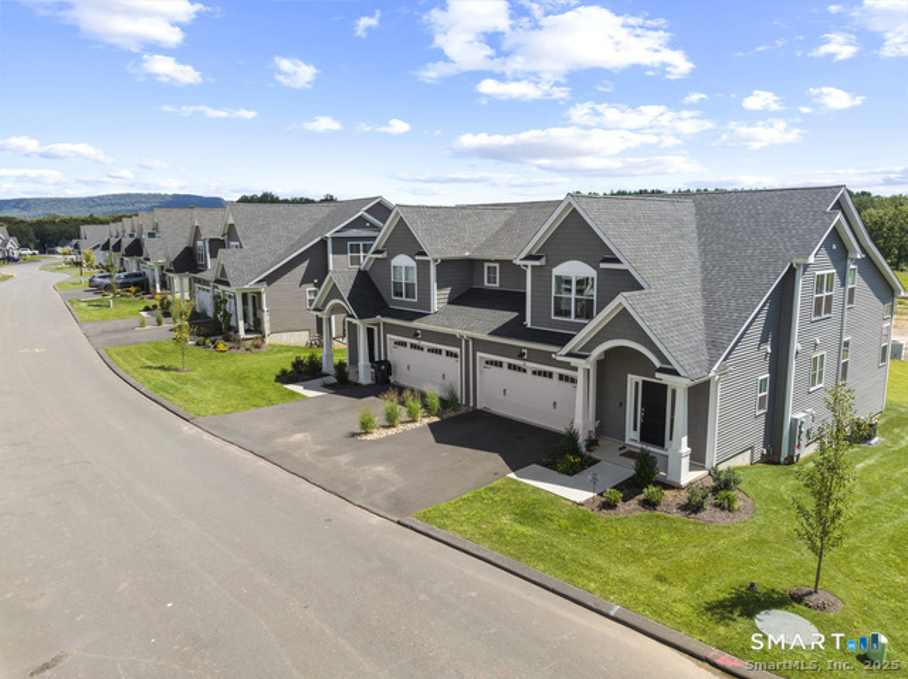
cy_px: 340
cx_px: 454
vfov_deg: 56.8
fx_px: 629
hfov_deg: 71.6
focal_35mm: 24
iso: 100
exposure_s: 1/80
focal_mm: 12.29
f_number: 5
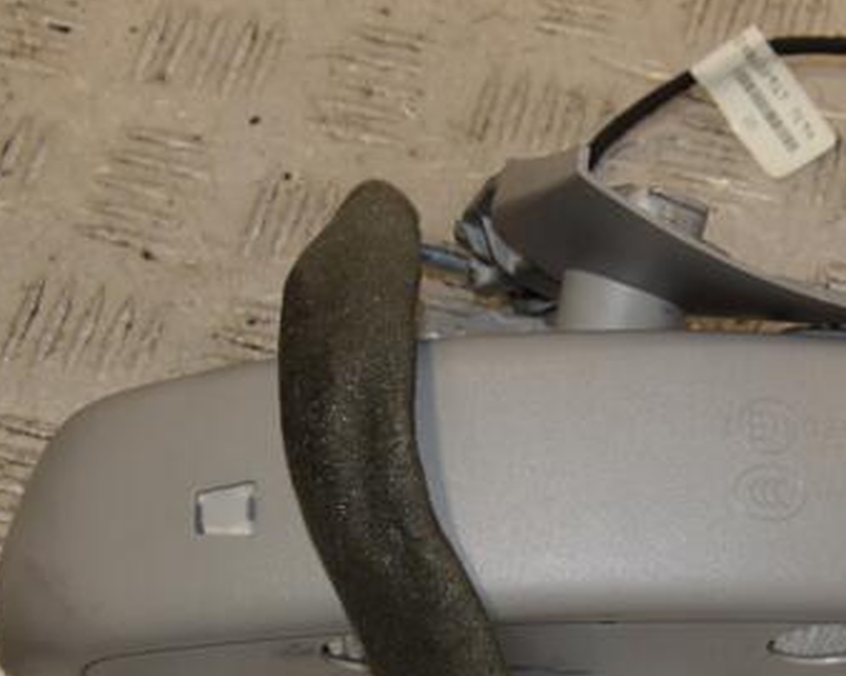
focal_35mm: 105
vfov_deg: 14.6
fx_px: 2628
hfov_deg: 18.2
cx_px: 596
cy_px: 481
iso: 800
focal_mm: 42
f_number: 8
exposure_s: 1/200
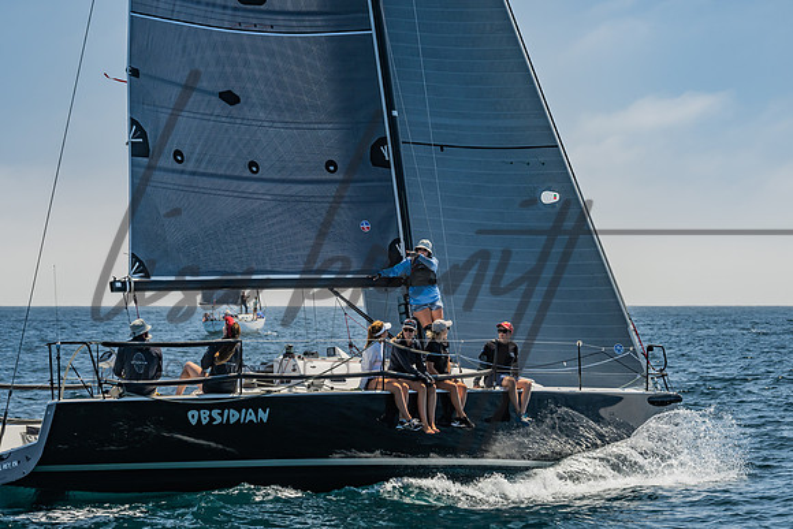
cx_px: 360
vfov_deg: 12.7
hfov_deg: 18.9
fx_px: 2379
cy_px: 269
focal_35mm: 108
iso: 160
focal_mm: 85
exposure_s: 1/640
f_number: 6.3
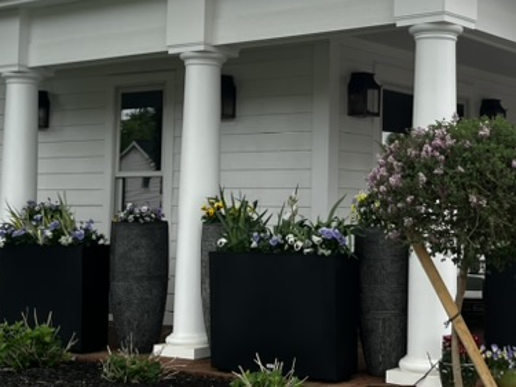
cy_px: 124
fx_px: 1058
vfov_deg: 20.6
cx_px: 369
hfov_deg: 27.1
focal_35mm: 71
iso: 50
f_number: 1.5
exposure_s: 1/1468
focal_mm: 5.7
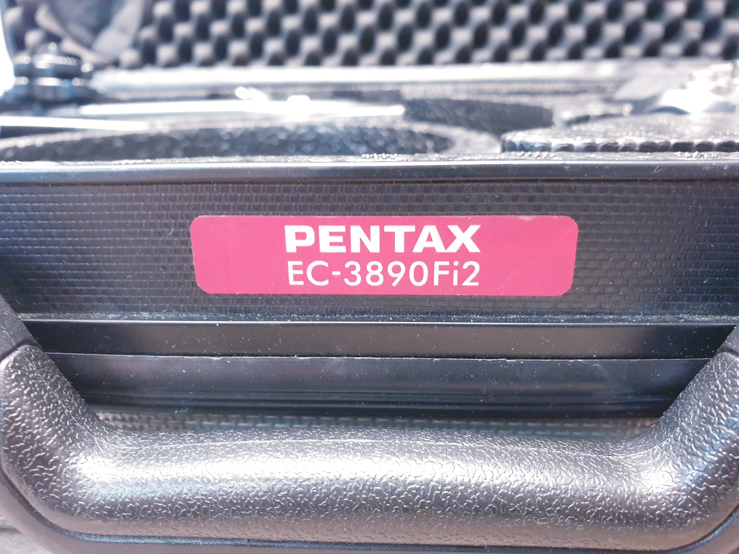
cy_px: 277
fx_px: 555
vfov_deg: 53.1
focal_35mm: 26
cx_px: 370
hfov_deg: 67.3
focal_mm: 4.3
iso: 250
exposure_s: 1/17
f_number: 2.4
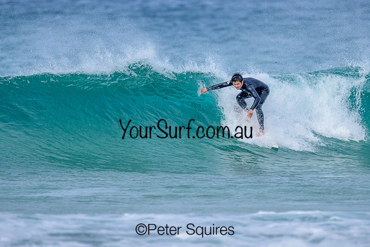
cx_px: 183
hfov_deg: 1.9
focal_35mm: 1101
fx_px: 11314
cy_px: 112
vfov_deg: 1.3
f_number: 6.3
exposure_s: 1/2000
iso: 360
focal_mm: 800
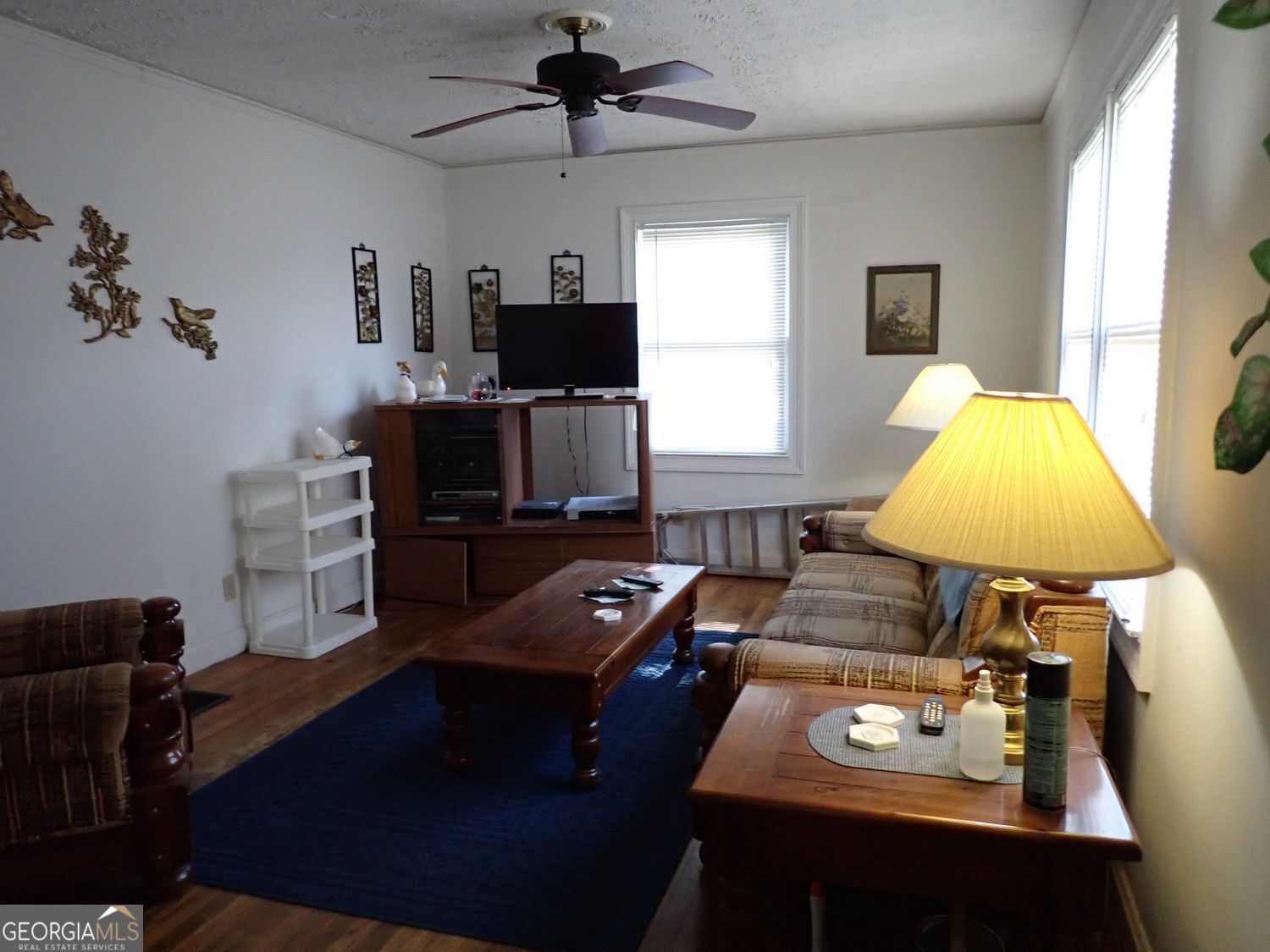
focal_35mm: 25
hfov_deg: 69.4
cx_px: 635
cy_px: 476
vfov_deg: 54.9
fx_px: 917
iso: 640
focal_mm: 4.5
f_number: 2
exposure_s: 1/125
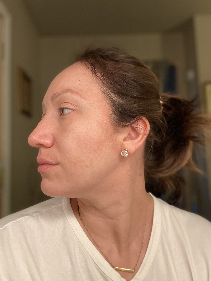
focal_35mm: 30
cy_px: 140
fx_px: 244
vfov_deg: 60.0
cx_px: 106
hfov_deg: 46.8
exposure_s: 1/60
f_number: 2.2
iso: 250
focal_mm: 2.71
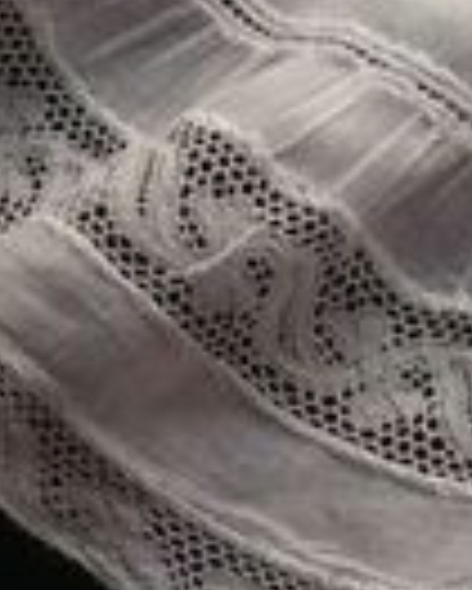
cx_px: 841
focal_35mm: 182
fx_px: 3174
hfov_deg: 8.2
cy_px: -189
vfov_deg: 10.4
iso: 400
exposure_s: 1/500
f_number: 2.8
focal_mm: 5.8
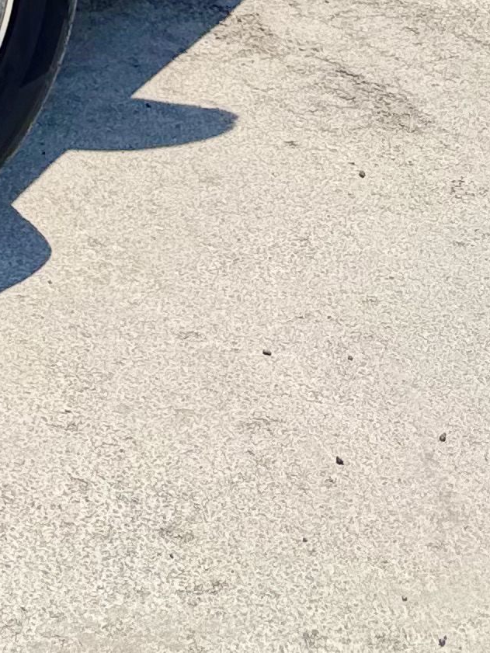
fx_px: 2170
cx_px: -334
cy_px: -883
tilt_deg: +2.4
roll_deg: -0.4
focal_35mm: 115
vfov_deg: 13.2
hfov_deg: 12.0
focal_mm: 6.76
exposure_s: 1/4405
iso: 80
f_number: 1.78
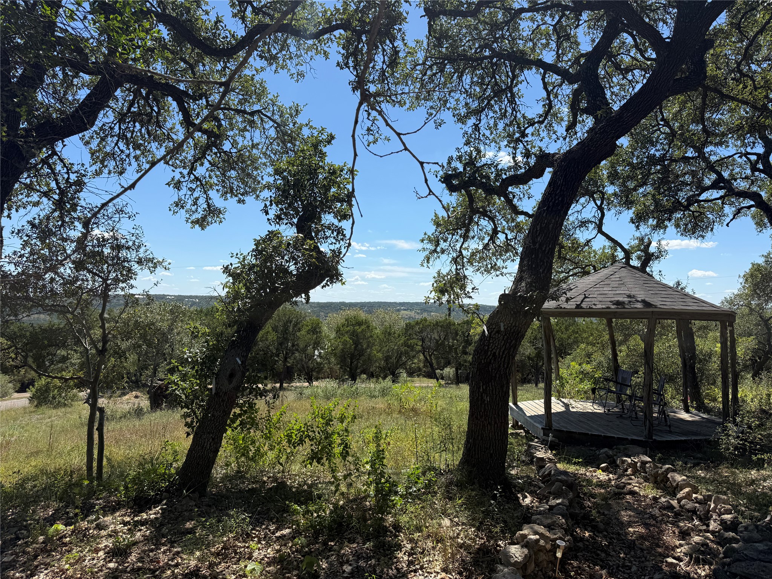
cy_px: 290
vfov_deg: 56.8
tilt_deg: +1.6
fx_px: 535
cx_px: 386
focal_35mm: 24
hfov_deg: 71.6
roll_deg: -1.5
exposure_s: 1/4167
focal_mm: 6.76
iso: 80
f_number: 1.78
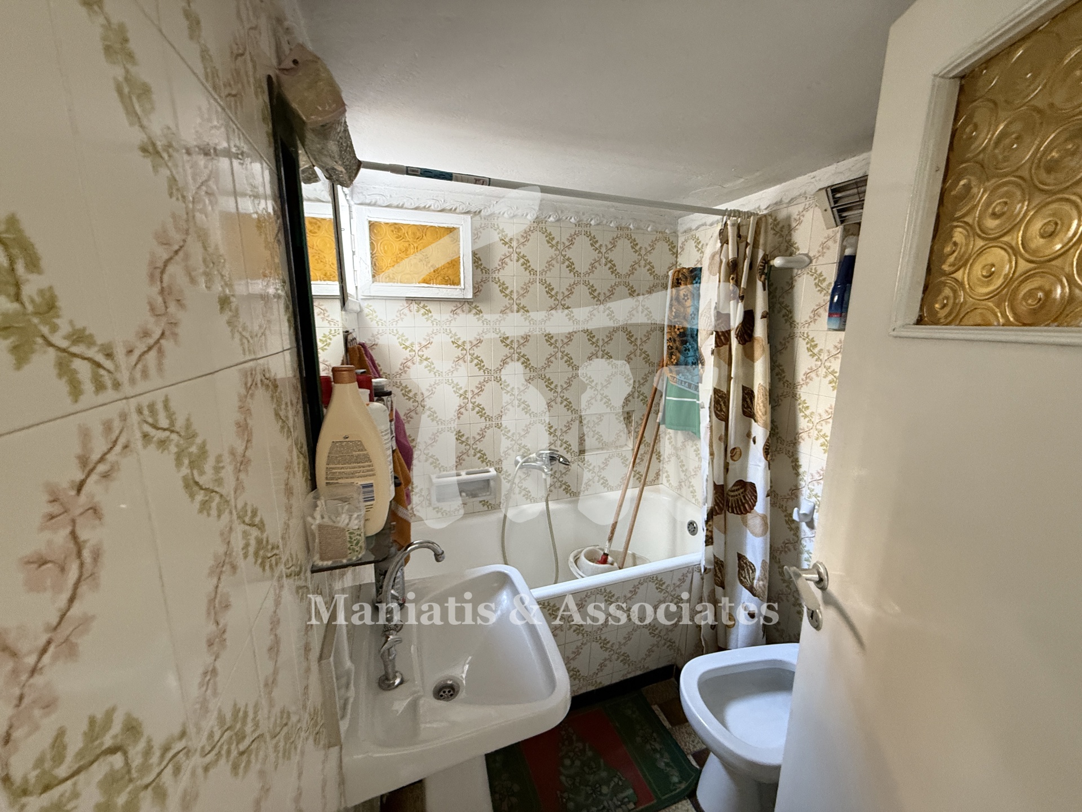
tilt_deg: -12.0
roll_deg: +0.0
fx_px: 438
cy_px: 406
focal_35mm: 14
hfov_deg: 102.1
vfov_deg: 85.7
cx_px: 541
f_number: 2.2
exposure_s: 1/50
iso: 400
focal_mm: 2.22
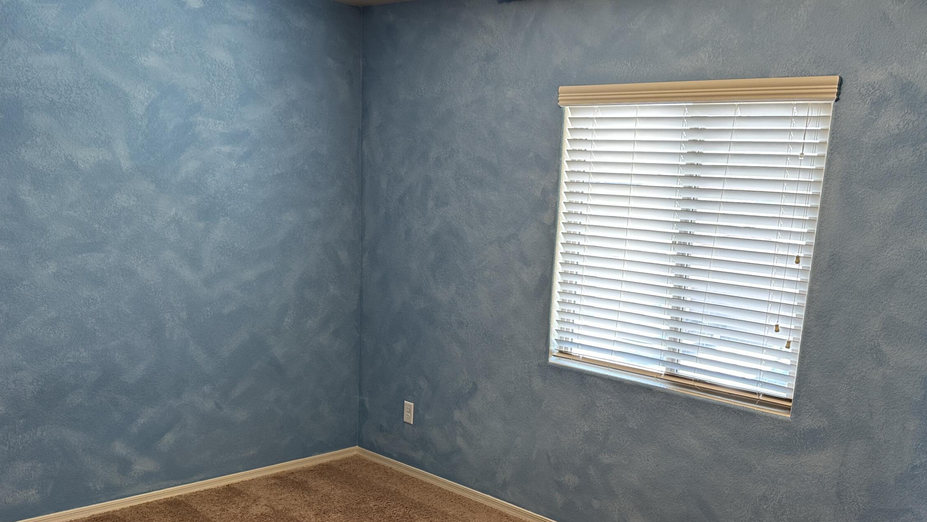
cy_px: 393
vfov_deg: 33.1
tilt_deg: -13.2
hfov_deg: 56.3
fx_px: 860
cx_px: 539
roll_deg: -4.2
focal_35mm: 35
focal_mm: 6.86
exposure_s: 1/60
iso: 125
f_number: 1.78
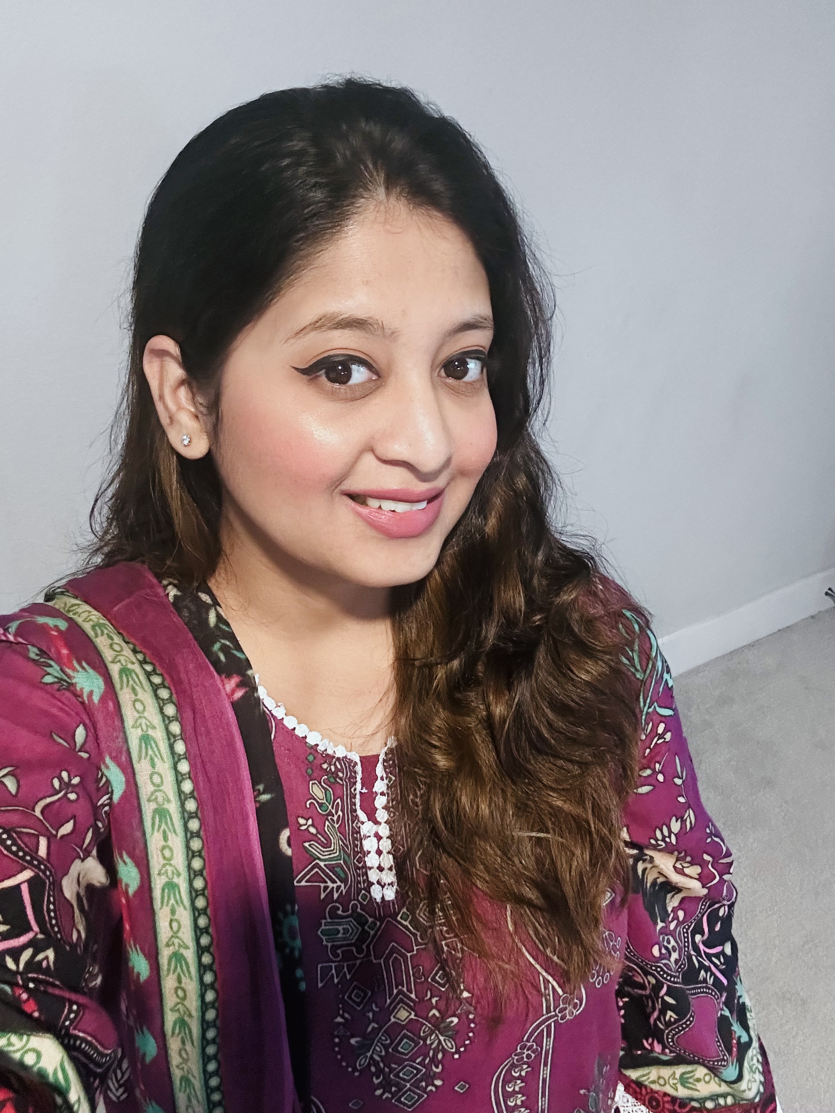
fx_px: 965
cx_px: 418
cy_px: 556
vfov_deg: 60.0
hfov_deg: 46.8
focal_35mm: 30
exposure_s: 1/40
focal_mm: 2.69
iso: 320
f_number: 1.9
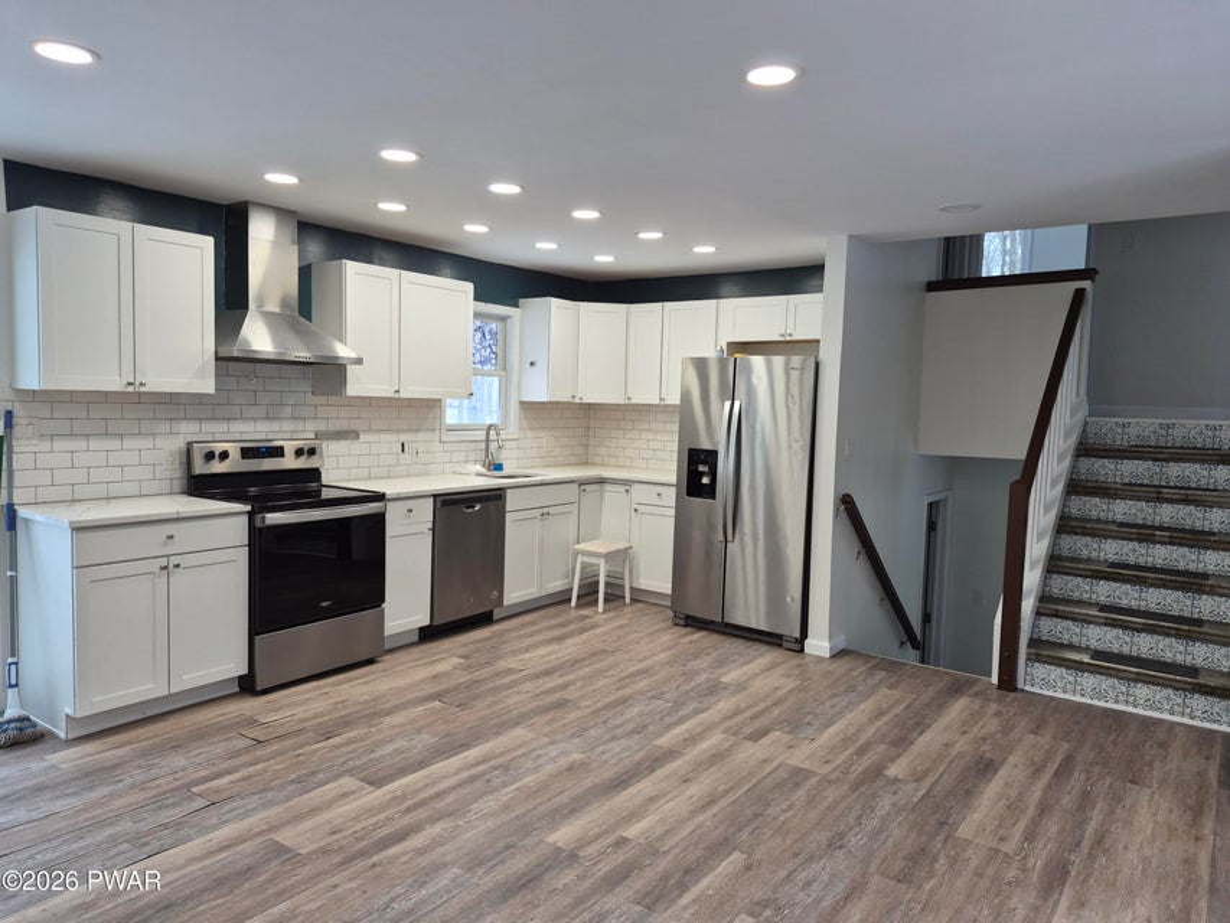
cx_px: 615
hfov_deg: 73.9
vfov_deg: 58.9
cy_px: 462
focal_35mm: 23
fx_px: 817
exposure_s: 1/120
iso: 125
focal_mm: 5.4
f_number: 1.8
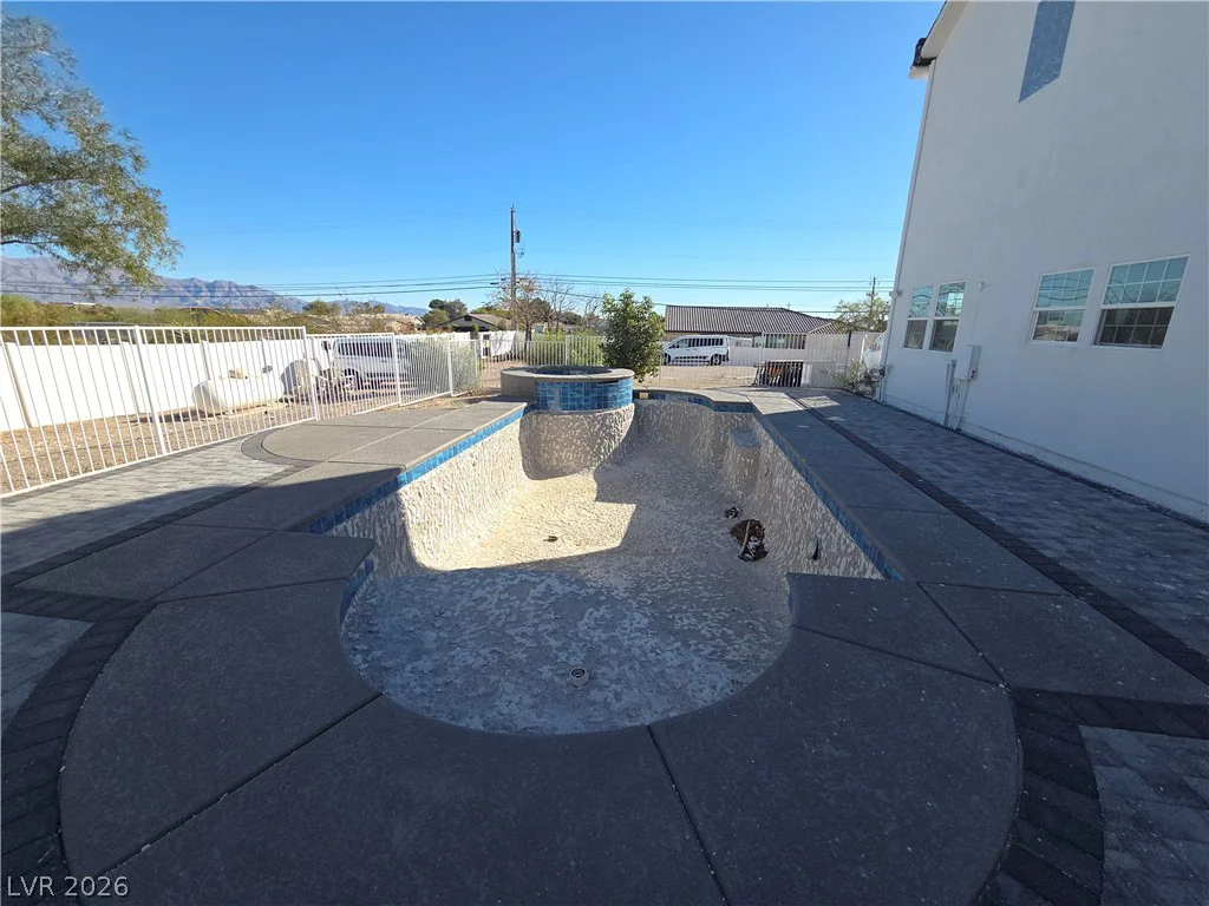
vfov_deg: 89.9
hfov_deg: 106.2
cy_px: 453
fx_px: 454
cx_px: 604
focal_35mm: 13
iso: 50
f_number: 2.2
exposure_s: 1/1391
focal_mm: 2.2
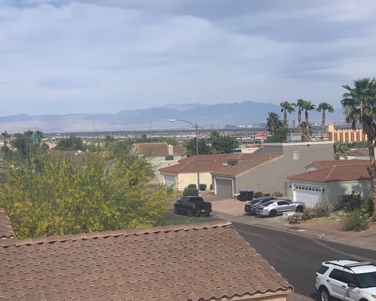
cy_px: 137
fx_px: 712
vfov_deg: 23.8
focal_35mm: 64
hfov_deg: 29.6
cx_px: 171
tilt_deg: -0.6
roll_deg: +1.2
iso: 16
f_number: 2.4
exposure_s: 1/1776
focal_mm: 6
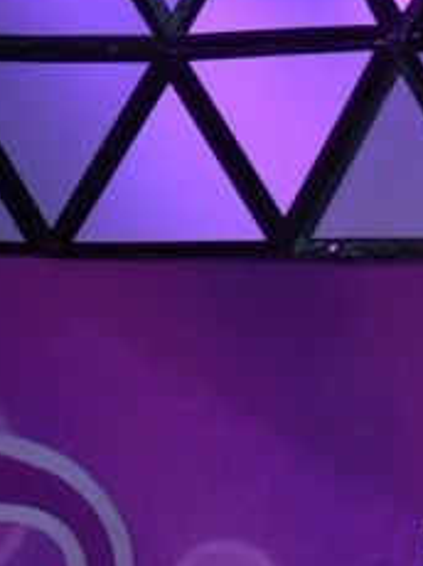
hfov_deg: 2.3
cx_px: 826
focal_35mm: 653
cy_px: 716
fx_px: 10659
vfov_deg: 3.0
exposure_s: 1/500
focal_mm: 122
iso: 4000
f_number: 4
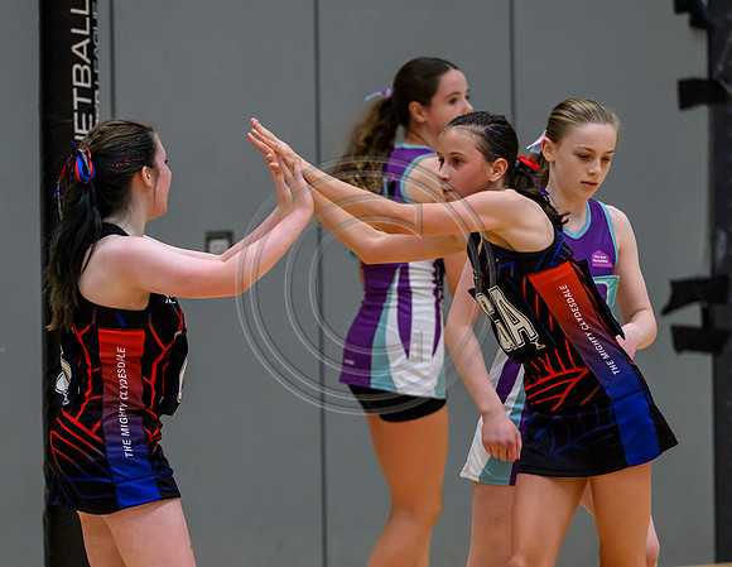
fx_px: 6712
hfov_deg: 6.2
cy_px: 329
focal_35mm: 314
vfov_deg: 4.8
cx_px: 277
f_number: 3.5
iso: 5000
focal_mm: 200
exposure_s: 1/1000
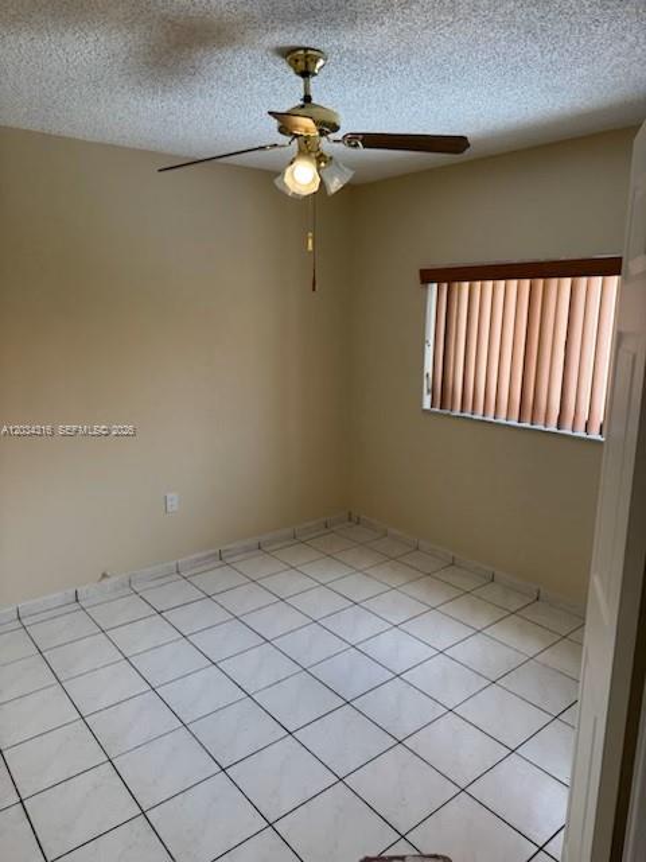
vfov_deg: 71.6
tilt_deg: -12.8
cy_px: 431
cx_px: 323
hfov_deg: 56.8
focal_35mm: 24
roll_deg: +0.4
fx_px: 597
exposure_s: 1/153
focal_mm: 6.76
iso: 64
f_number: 1.78
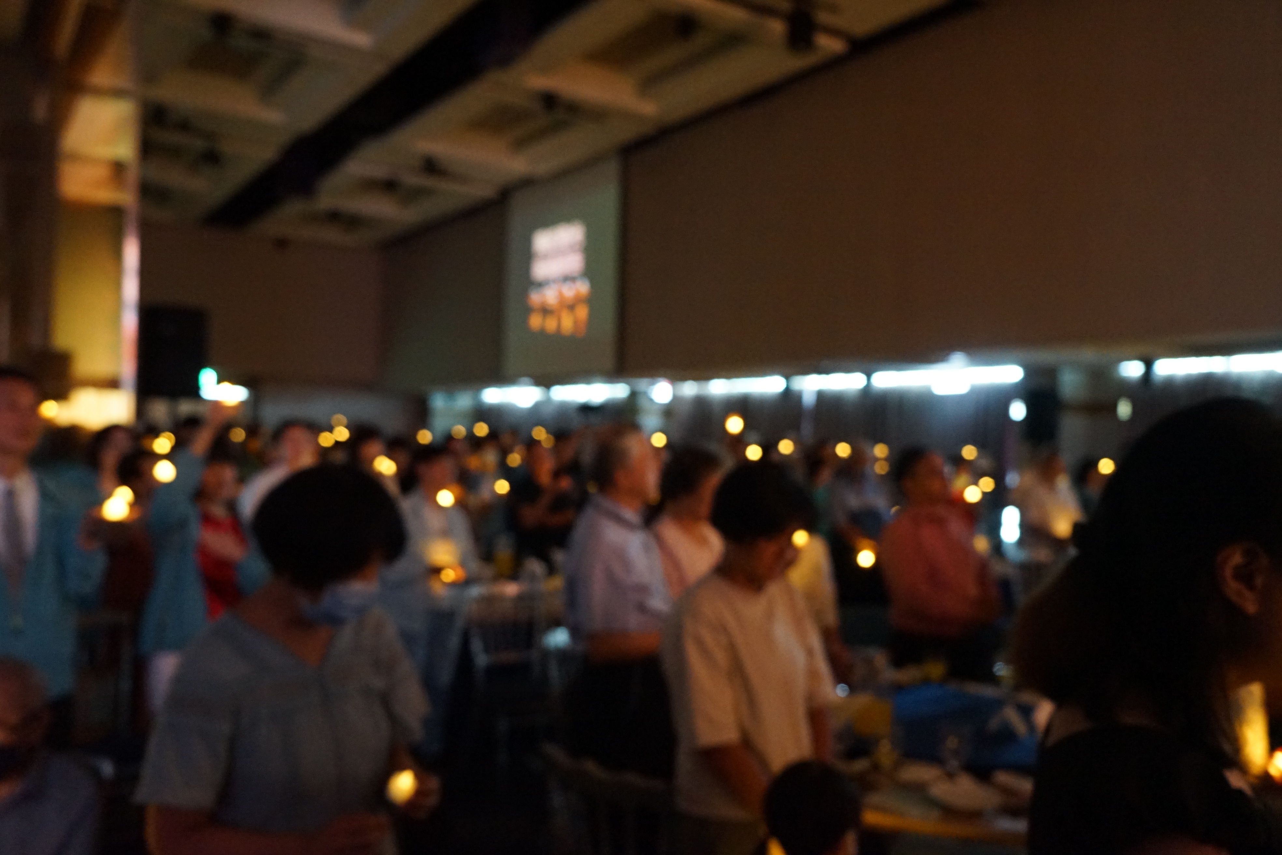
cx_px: 641
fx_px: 1033
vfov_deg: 45.0
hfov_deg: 63.7
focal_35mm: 29
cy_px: 428
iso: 6400
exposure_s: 1/40
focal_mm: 29
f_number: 4
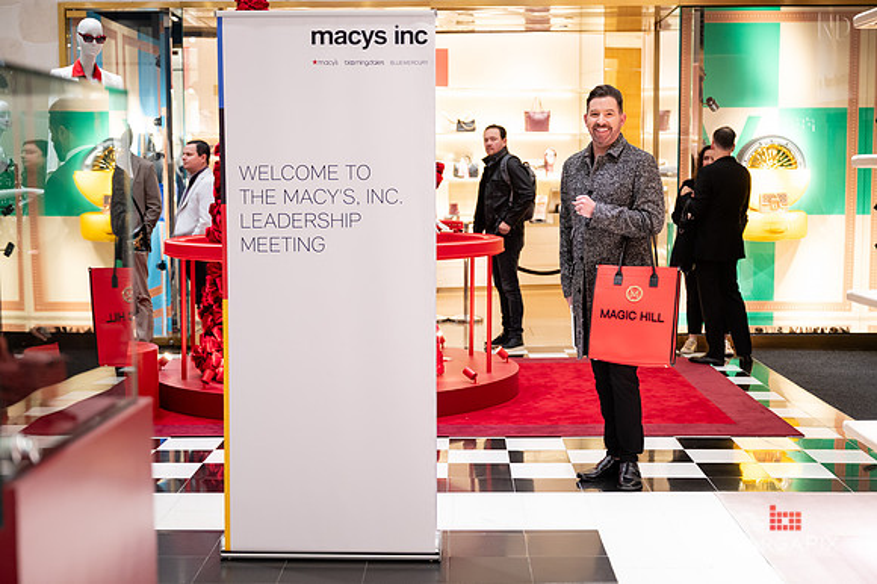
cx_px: 440
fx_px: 1219
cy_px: 300
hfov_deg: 39.6
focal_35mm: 50
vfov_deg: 26.9
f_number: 3.2
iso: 1000
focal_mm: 48
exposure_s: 1/160
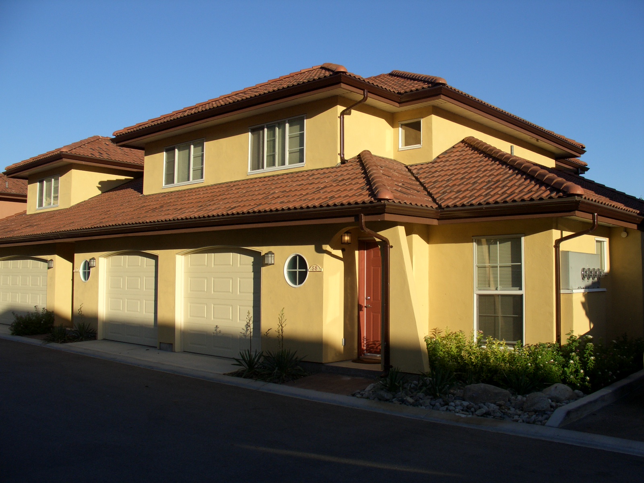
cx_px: 322
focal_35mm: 33
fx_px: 614
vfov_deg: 42.9
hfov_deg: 55.4
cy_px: 242
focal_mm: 7.1
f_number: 4.5
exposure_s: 1/800
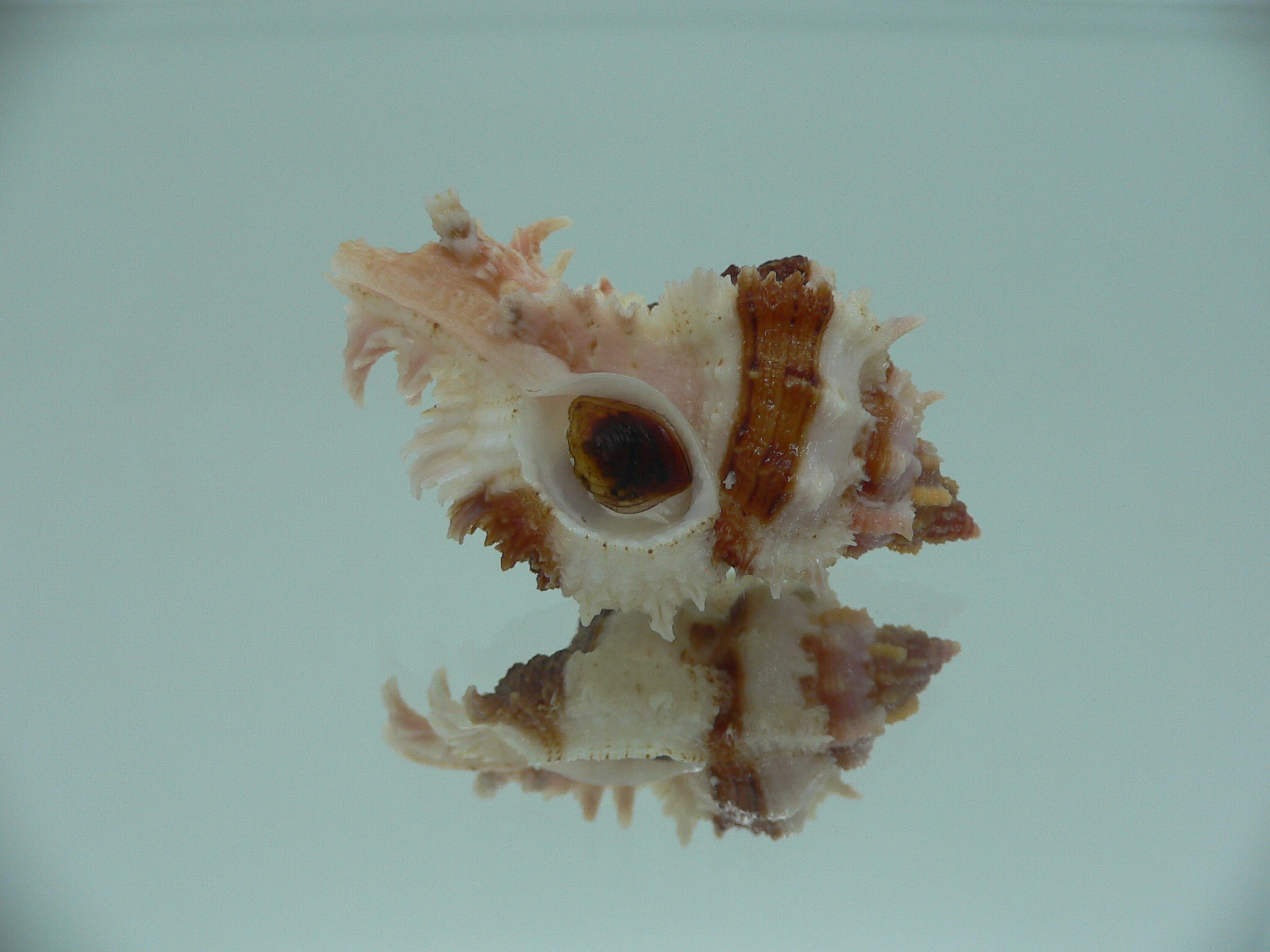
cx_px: 635
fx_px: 1284
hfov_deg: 52.6
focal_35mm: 35
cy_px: 476
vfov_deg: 40.7
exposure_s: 1/60
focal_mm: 4.6
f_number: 2.8
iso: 80
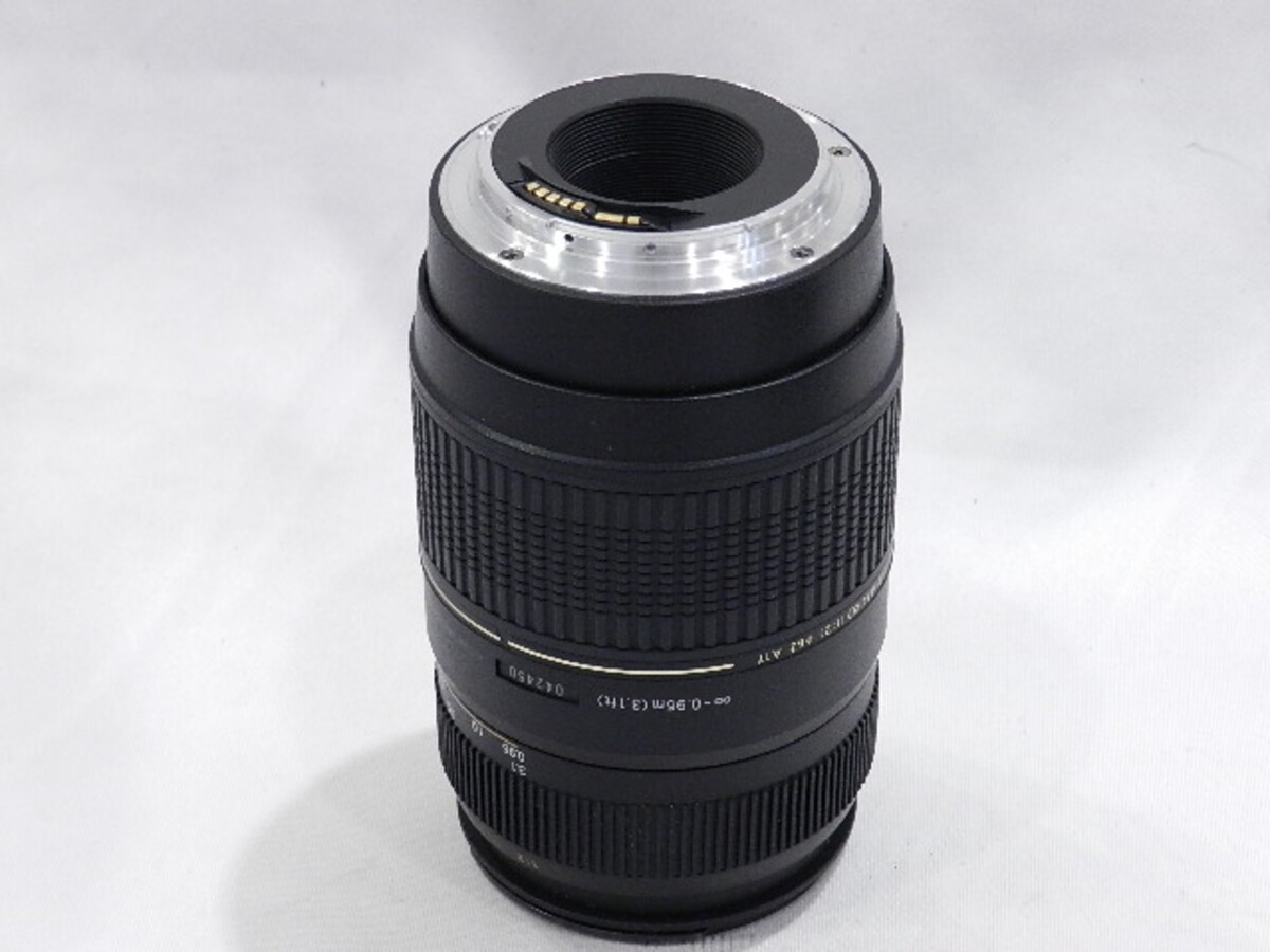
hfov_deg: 23.3
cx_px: 635
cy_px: 476
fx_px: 3082
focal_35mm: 84
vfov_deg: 17.6
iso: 800
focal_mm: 14.9
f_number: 4.4
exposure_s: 1/50
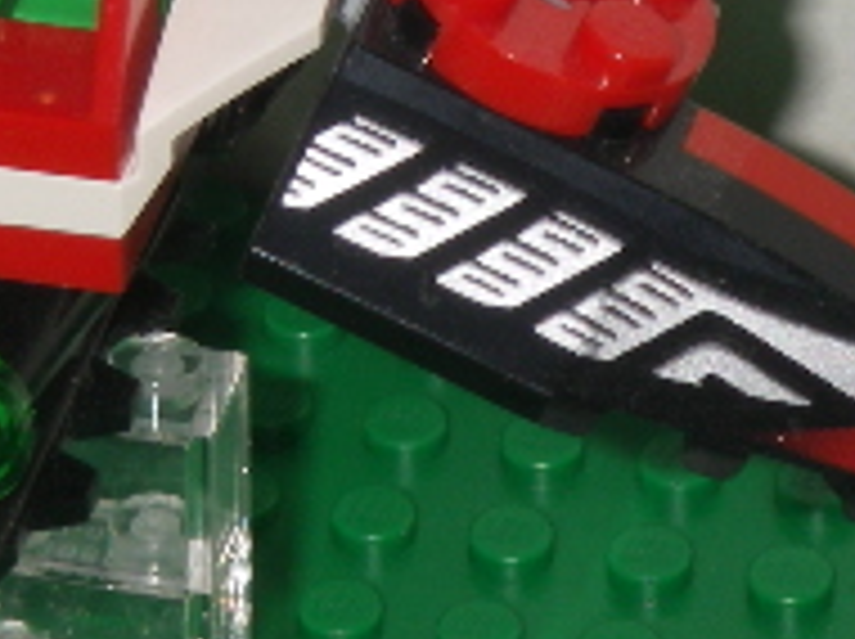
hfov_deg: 5.1
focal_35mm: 385
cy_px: -76
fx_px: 9497
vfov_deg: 3.8
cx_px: 94
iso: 80
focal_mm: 18.9
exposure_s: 1/100
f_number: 8
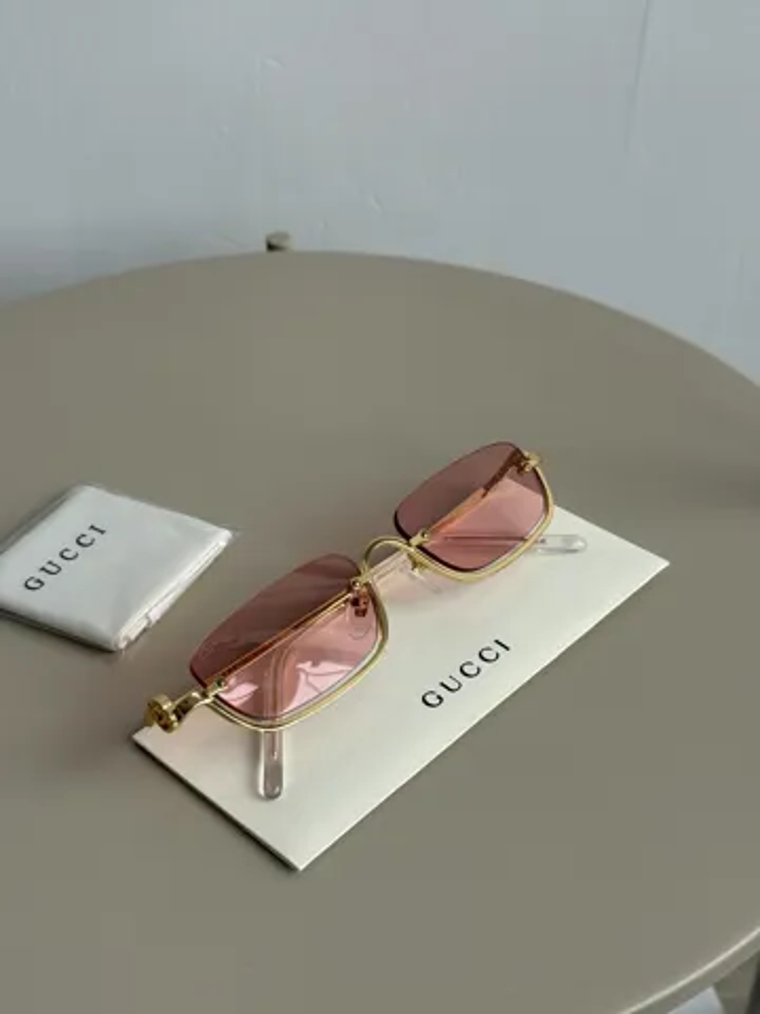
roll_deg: -1.3
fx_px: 1405
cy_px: 507
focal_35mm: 48
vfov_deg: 39.7
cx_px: 380
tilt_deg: -36.4
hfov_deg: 30.3
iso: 64
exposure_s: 1/437
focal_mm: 6.76
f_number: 1.78
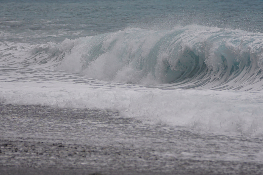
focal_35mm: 680
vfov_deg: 2.0
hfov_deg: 3.0
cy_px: 67
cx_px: 123
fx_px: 4965
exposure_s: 1/250
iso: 100
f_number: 5.6
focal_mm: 300
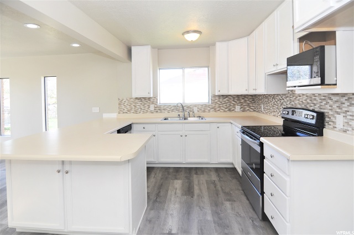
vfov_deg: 67.2
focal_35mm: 18
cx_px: 177
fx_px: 177
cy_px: 118
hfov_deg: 90.1
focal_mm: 12
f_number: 5
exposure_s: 1/100
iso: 200
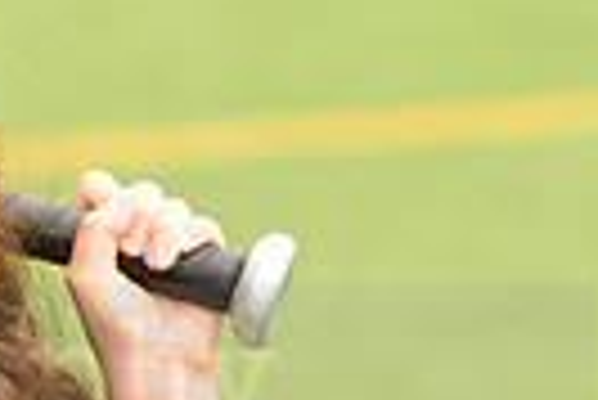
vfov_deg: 1.7
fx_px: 13386
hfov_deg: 2.6
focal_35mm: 805
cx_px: -274
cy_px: 344
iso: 250
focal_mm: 185
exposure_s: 1/200
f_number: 8
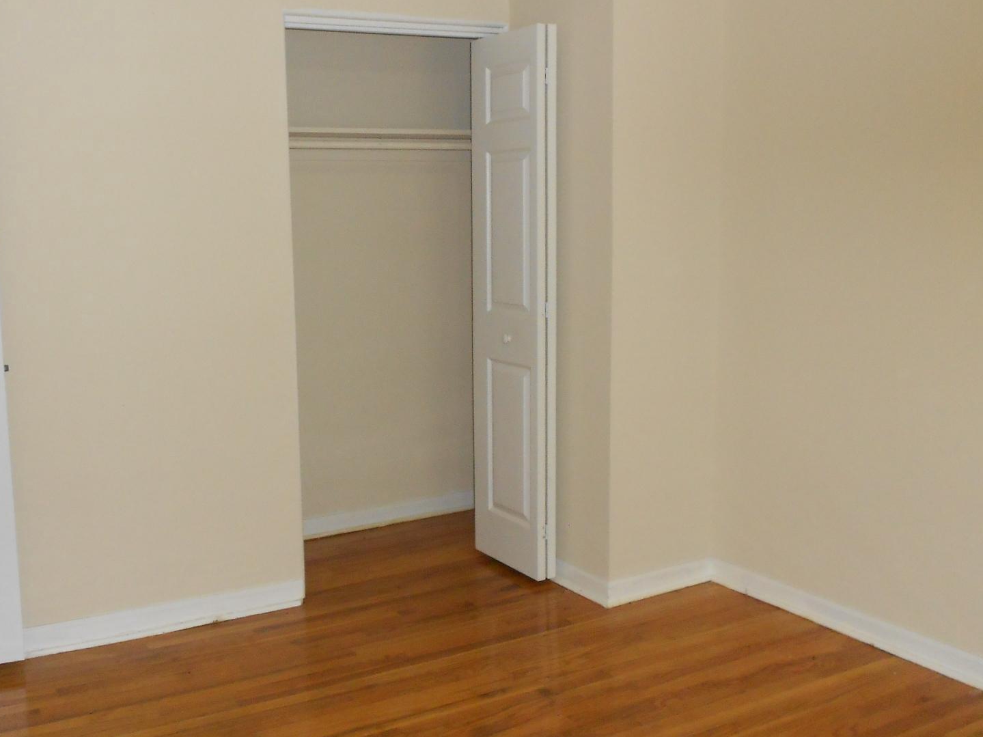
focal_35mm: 37
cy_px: 348
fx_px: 1051
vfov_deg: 38.6
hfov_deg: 50.0
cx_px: 421
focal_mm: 4.6
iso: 250
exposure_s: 1/25
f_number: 3.2
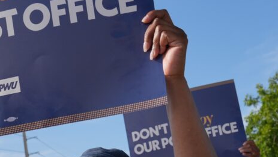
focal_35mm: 88
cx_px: 115
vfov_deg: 13.7
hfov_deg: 24.1
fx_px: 649
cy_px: 134
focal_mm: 38
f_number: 8
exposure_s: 1/800
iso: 250
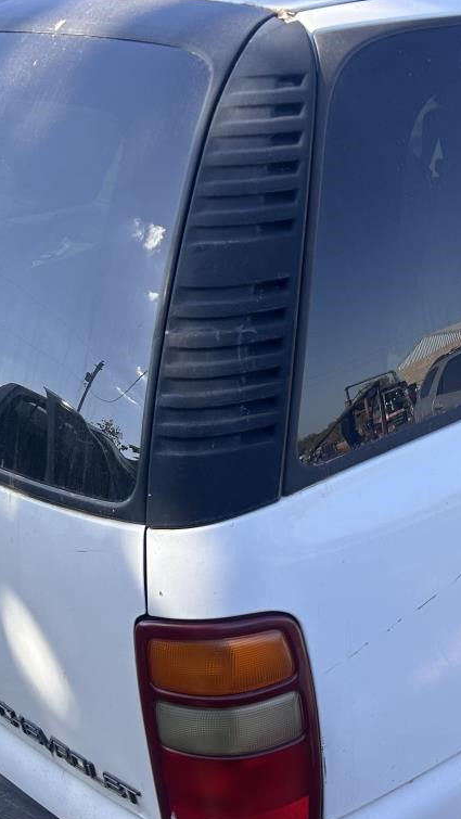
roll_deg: +1.8
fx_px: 1043
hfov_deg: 24.6
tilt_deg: -20.9
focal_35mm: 48
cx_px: 361
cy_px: 485
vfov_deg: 42.7
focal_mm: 5.7
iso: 50
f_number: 1.5
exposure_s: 1/991
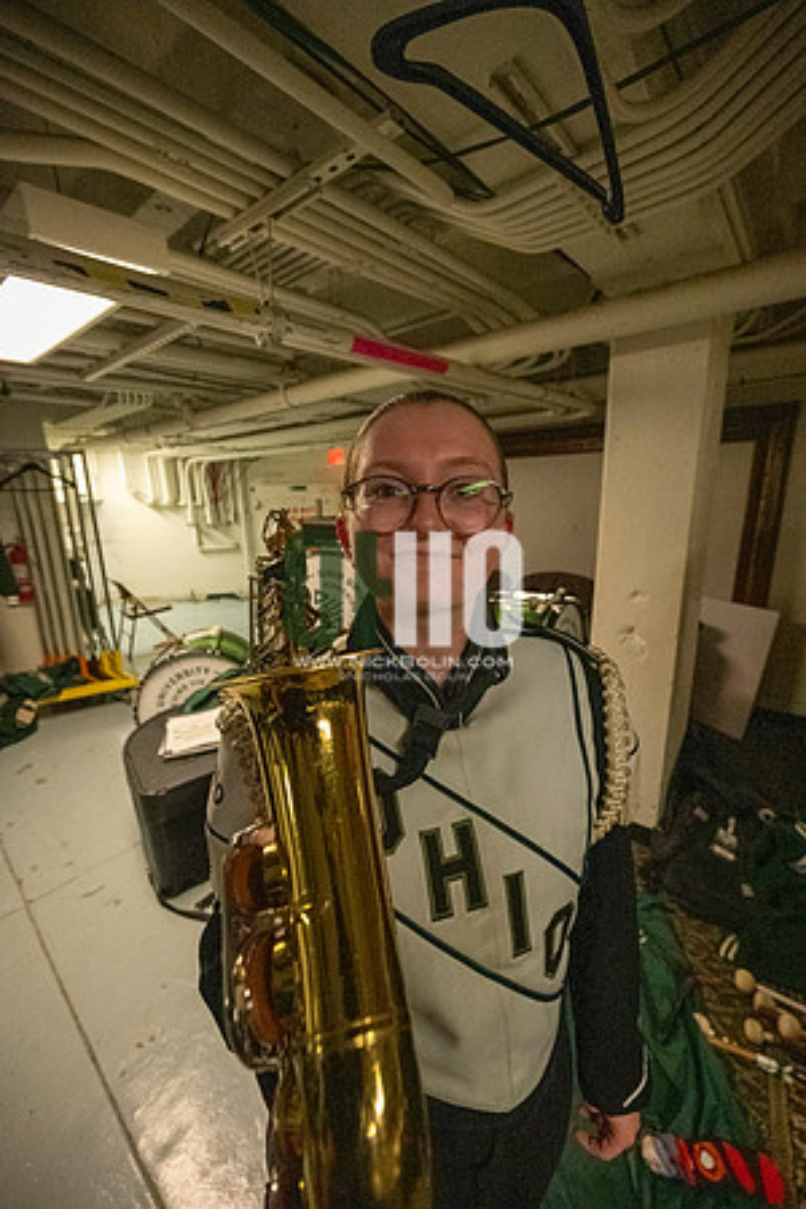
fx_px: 470
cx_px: 403
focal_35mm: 14
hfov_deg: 81.2
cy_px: 604
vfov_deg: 104.3
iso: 12800
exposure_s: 1/500
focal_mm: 14
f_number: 4
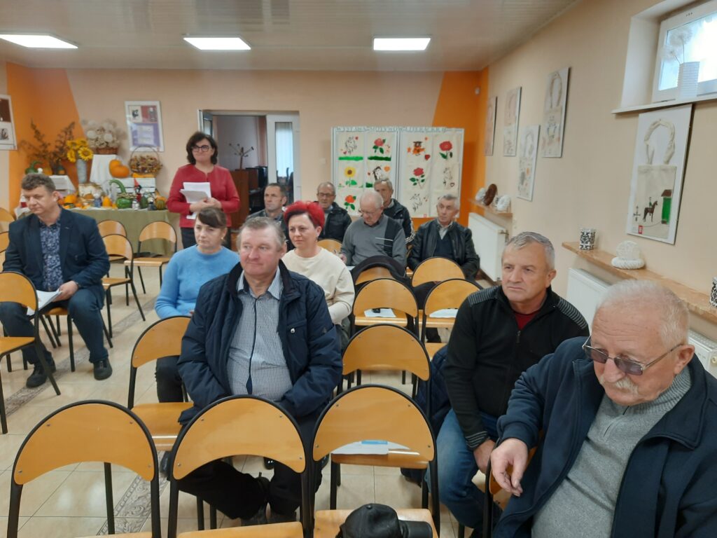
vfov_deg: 54.9
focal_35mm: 25
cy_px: 269
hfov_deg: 69.4
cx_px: 358
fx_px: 518
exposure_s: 1/50
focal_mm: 4.6
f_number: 2
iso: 160
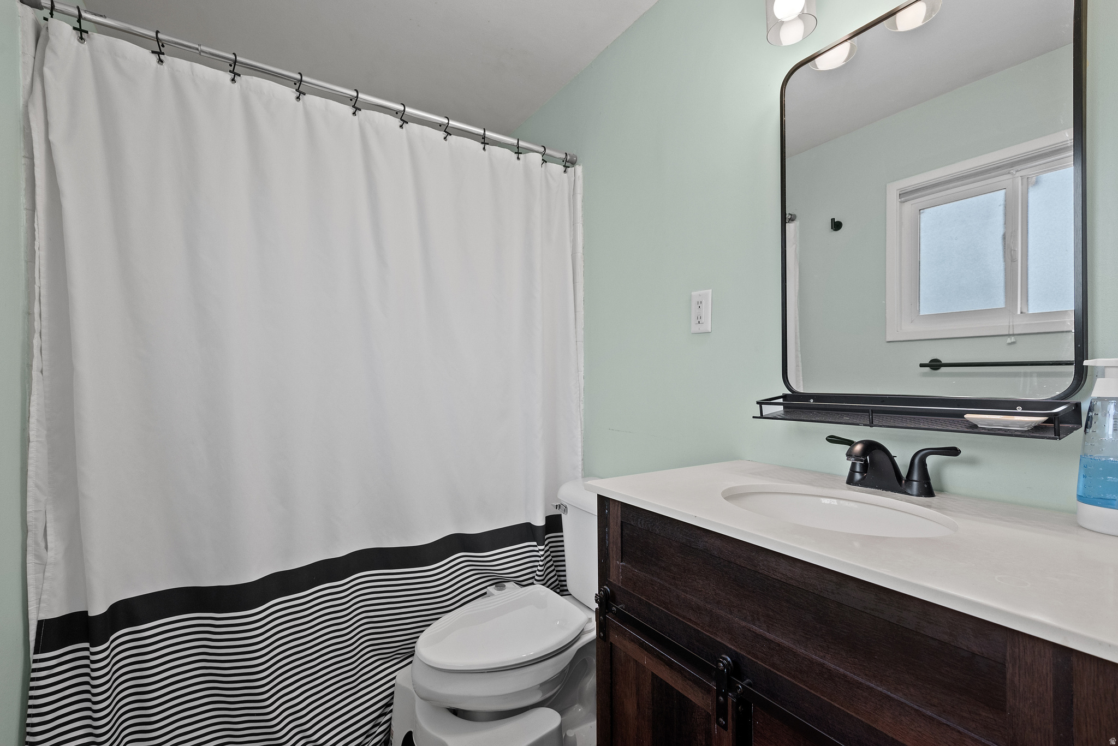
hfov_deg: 98.5
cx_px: 559
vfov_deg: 75.5
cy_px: 373
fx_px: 482
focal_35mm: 16
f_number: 8
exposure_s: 1/3
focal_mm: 15.5
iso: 500
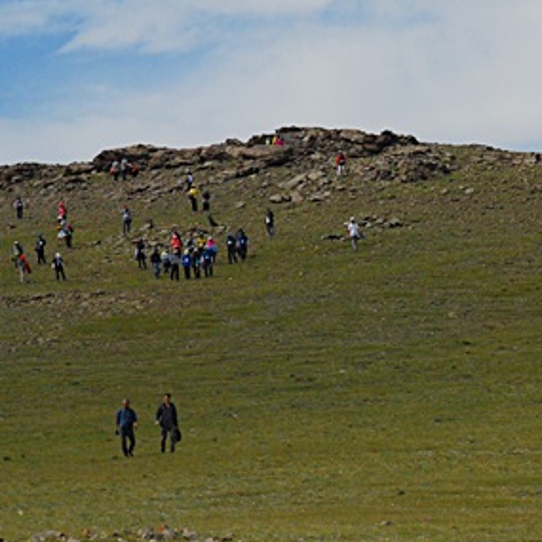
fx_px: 4769
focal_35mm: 269
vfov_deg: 6.5
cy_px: 266
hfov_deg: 6.5
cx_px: 340
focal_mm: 75
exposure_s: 1/2500
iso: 400
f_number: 5.6
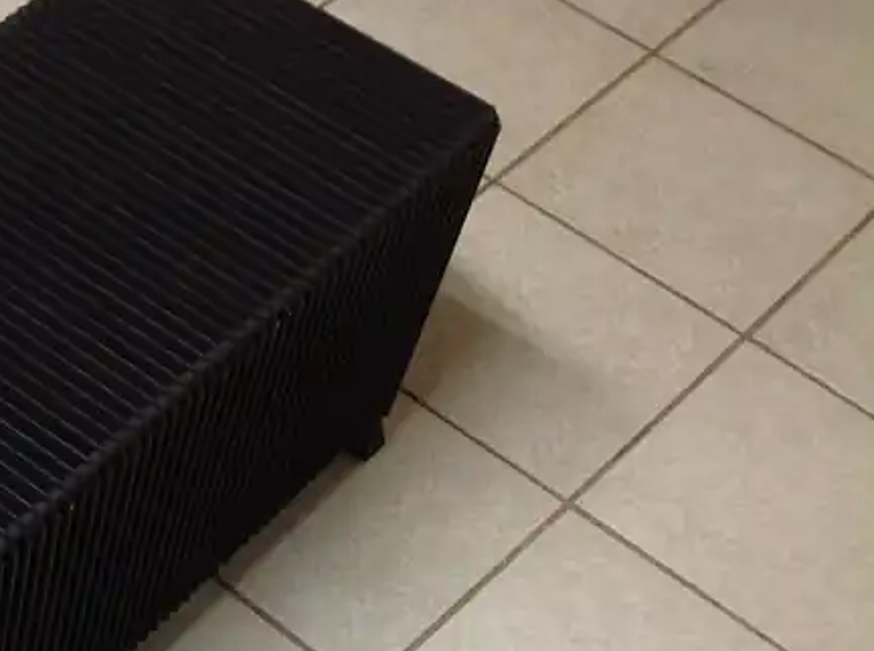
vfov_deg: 17.8
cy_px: 625
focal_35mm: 81
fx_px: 2041
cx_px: -121
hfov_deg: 22.6
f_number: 2.4
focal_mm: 4.28
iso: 160
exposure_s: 1/17
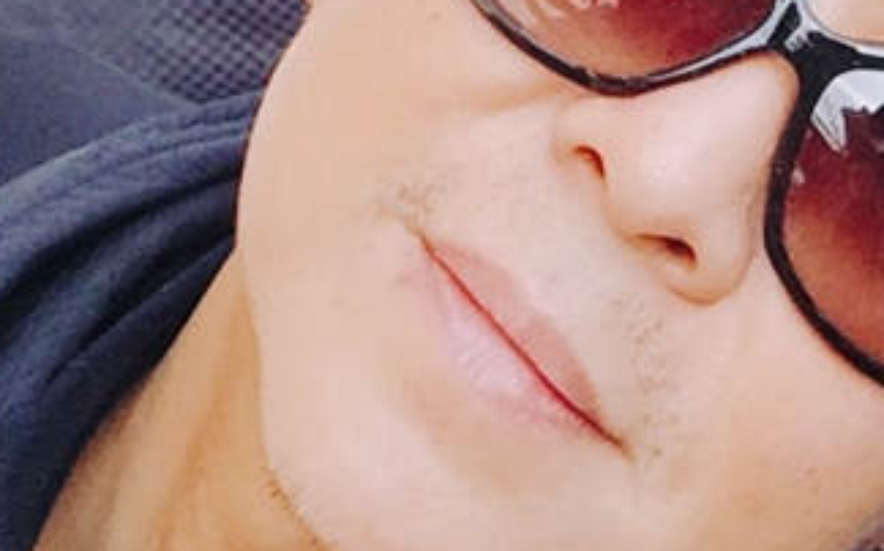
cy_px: -297
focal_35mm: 104
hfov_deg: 19.9
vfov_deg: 11.9
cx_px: 666
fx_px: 2504
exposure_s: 1/268
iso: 32
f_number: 2.2
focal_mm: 2.65
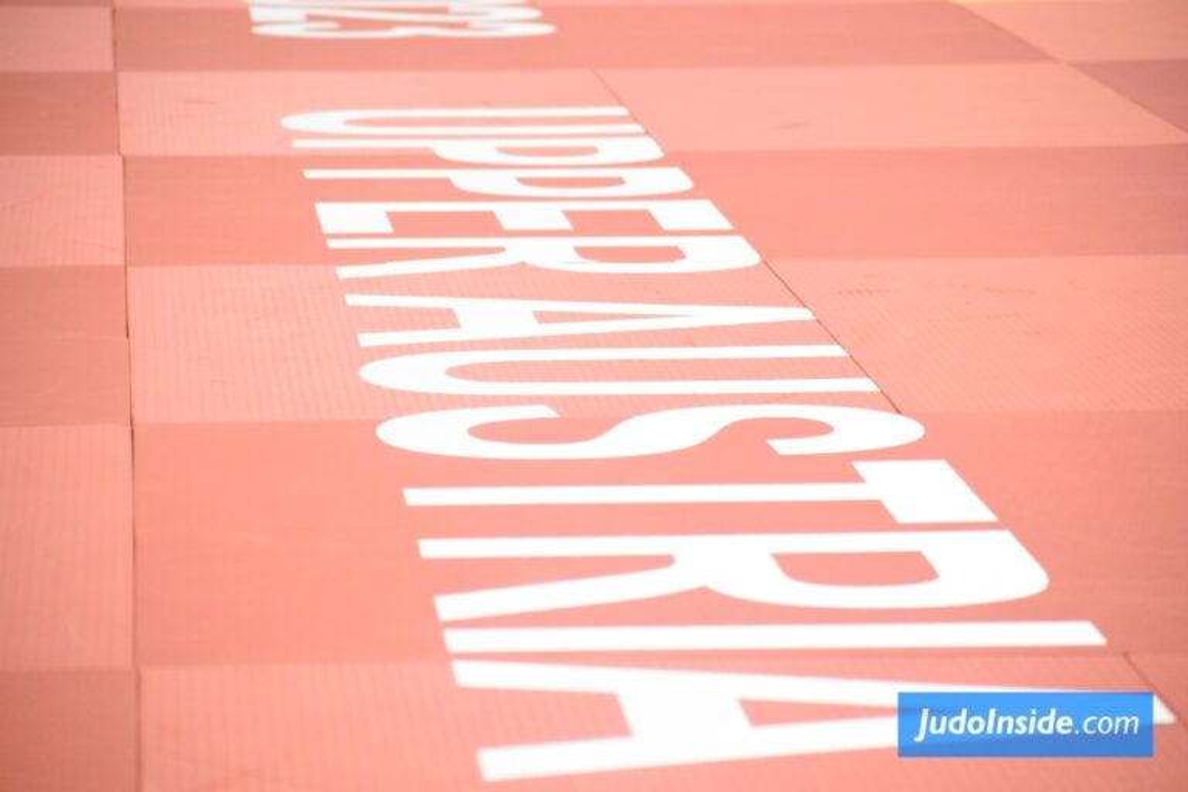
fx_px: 6929
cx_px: 594
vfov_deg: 6.5
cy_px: 396
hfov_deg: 9.8
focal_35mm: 210
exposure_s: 1/640
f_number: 5.6
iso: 6400
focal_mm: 140
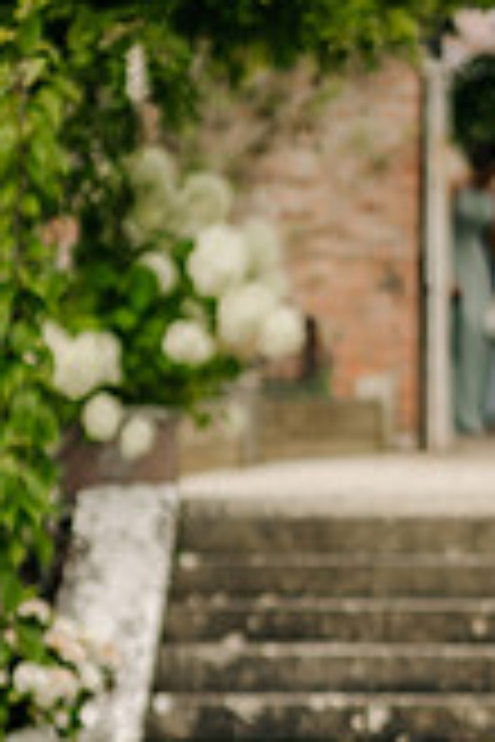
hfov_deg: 5.9
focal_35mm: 232
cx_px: 364
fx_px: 4785
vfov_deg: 8.8
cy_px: 841
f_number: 2
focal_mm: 85
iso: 100
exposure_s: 1/3200
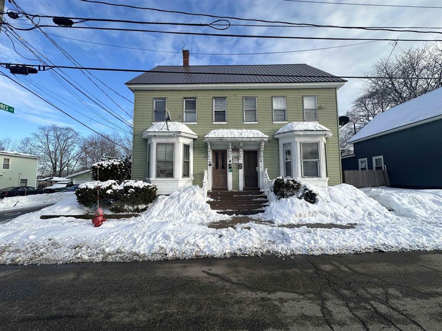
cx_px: 221
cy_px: 166
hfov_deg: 102.1
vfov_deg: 85.7
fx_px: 179
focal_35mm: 14
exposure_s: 1/1114
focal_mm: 2.22
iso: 50
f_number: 2.2
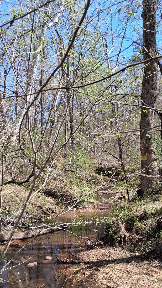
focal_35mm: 39
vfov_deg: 51.5
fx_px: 298
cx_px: 87
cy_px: 157
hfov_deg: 30.4
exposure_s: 1/228
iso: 25
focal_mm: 3.98
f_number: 1.8
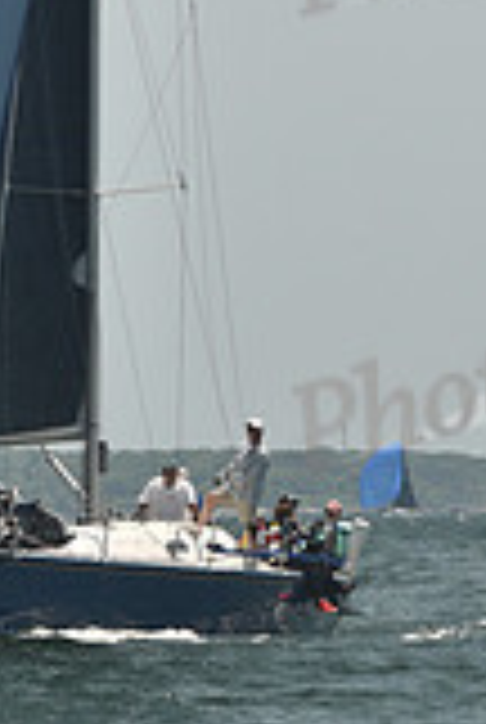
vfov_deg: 4.7
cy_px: -270
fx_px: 8851
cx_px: 61
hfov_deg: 3.1
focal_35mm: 439
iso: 250
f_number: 7.1
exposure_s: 1/640
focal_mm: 122
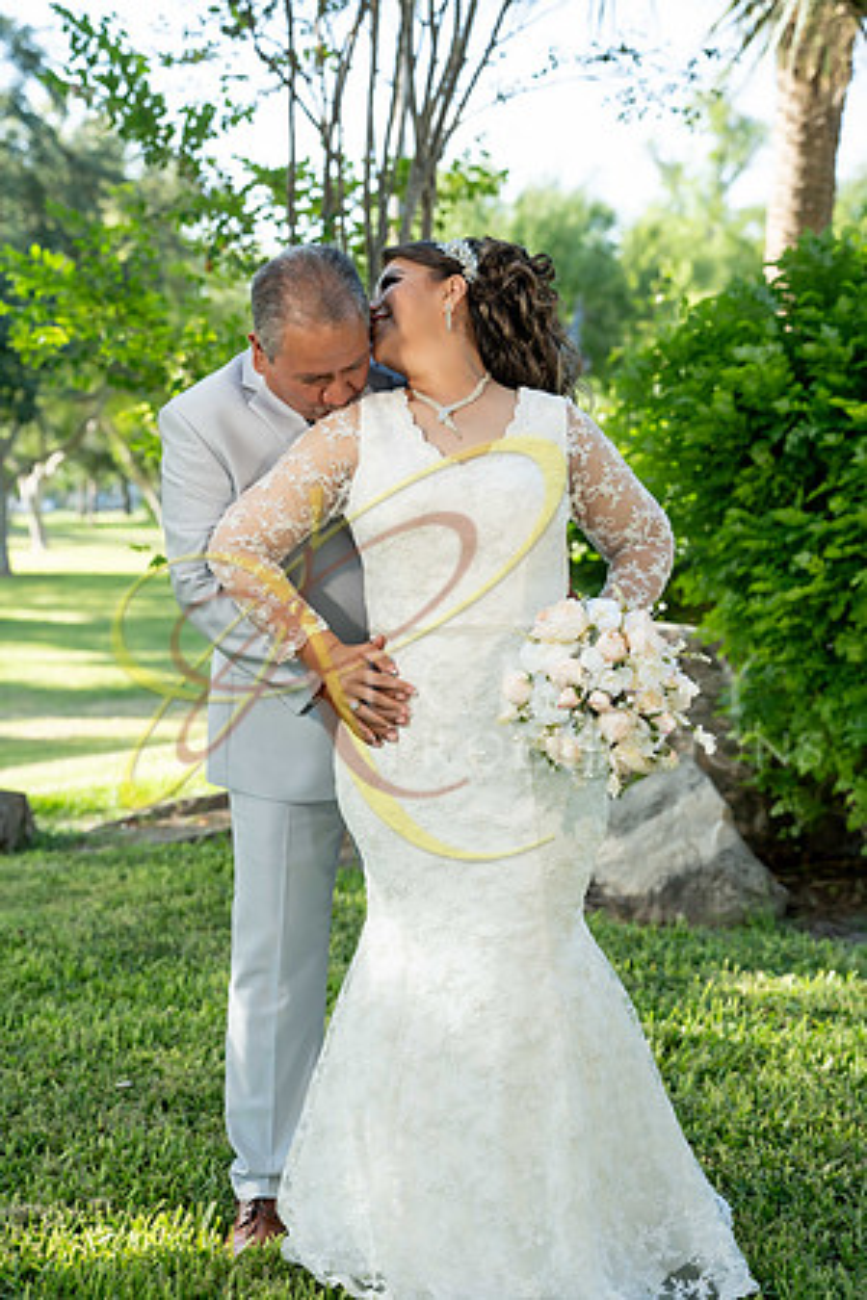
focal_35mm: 62
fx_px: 2240
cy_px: 650
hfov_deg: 21.9
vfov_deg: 32.4
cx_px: 434
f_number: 4
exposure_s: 1/500
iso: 500
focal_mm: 62
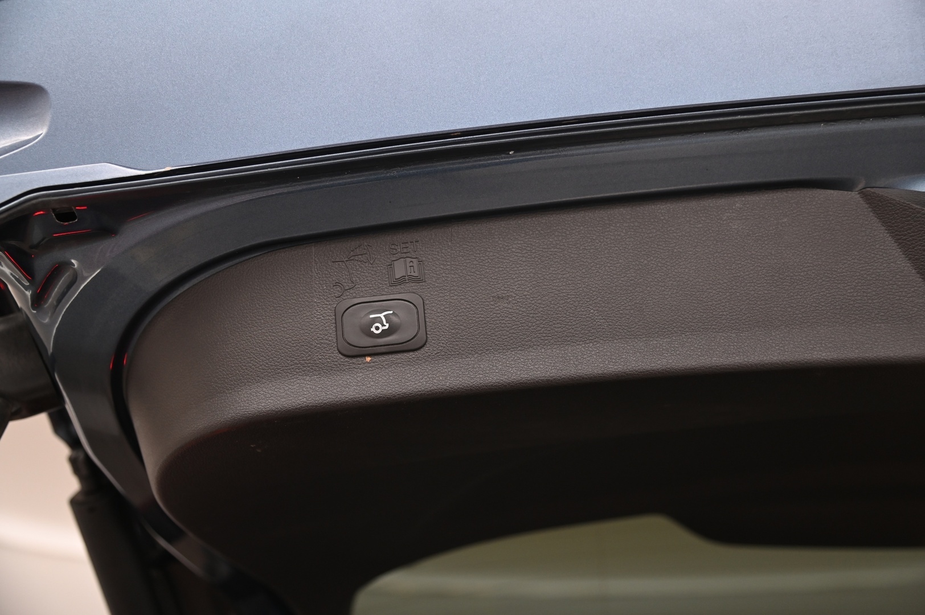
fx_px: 1130
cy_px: 308
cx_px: 462
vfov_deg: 30.5
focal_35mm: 44
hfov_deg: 44.5
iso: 1250
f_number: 4
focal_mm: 44
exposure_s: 1/60
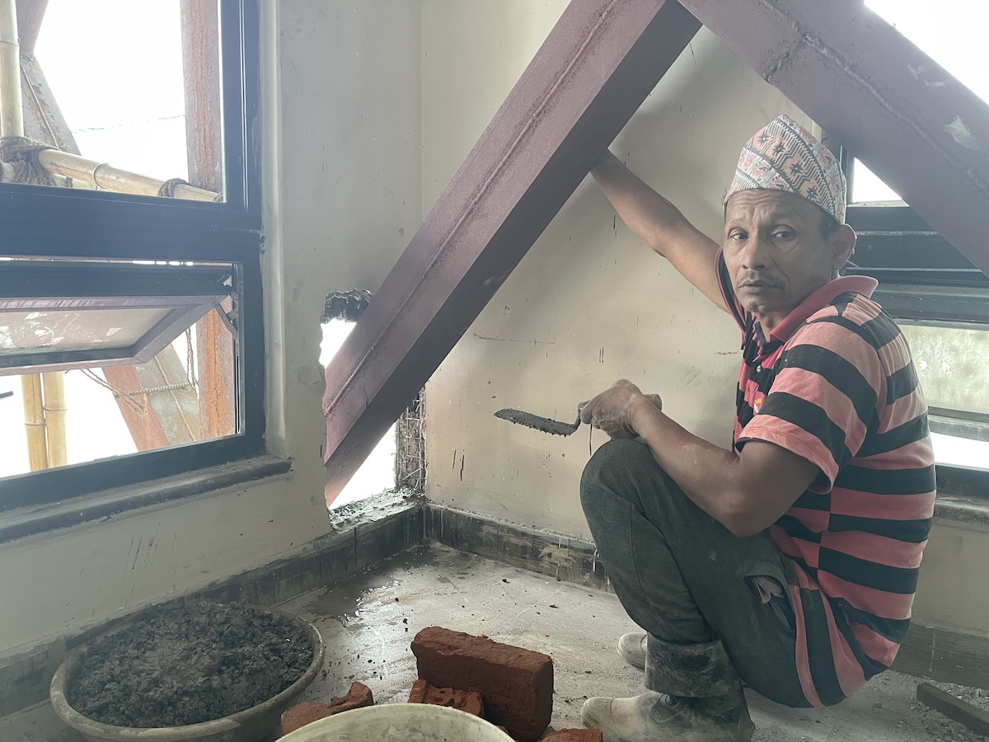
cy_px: 371
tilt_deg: -9.4
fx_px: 714
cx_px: 494
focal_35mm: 25
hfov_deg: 69.4
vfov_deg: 54.9
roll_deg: -0.9
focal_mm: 5.1
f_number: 1.6
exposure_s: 1/60
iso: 200
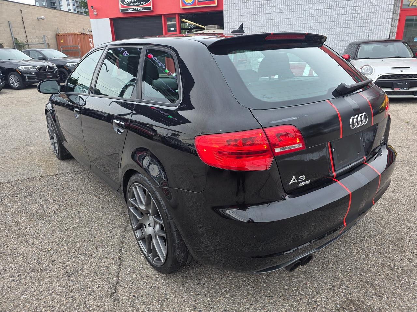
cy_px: 156
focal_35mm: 23
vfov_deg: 58.9
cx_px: 208
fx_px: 277
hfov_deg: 73.9
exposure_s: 1/359
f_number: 1.7
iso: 25
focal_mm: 6.3
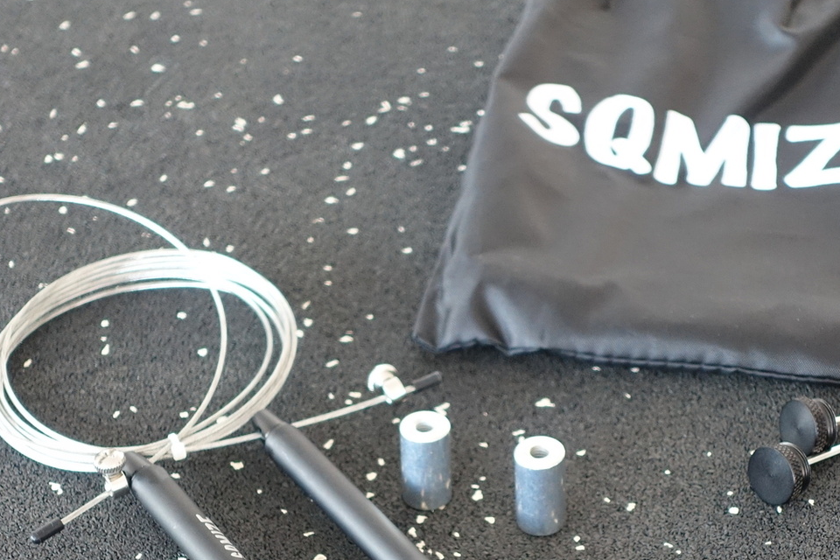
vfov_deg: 10.8
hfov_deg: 16.3
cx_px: 498
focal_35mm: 126
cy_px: 484
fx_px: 2940
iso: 800
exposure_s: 1/40
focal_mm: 22.95
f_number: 2.8
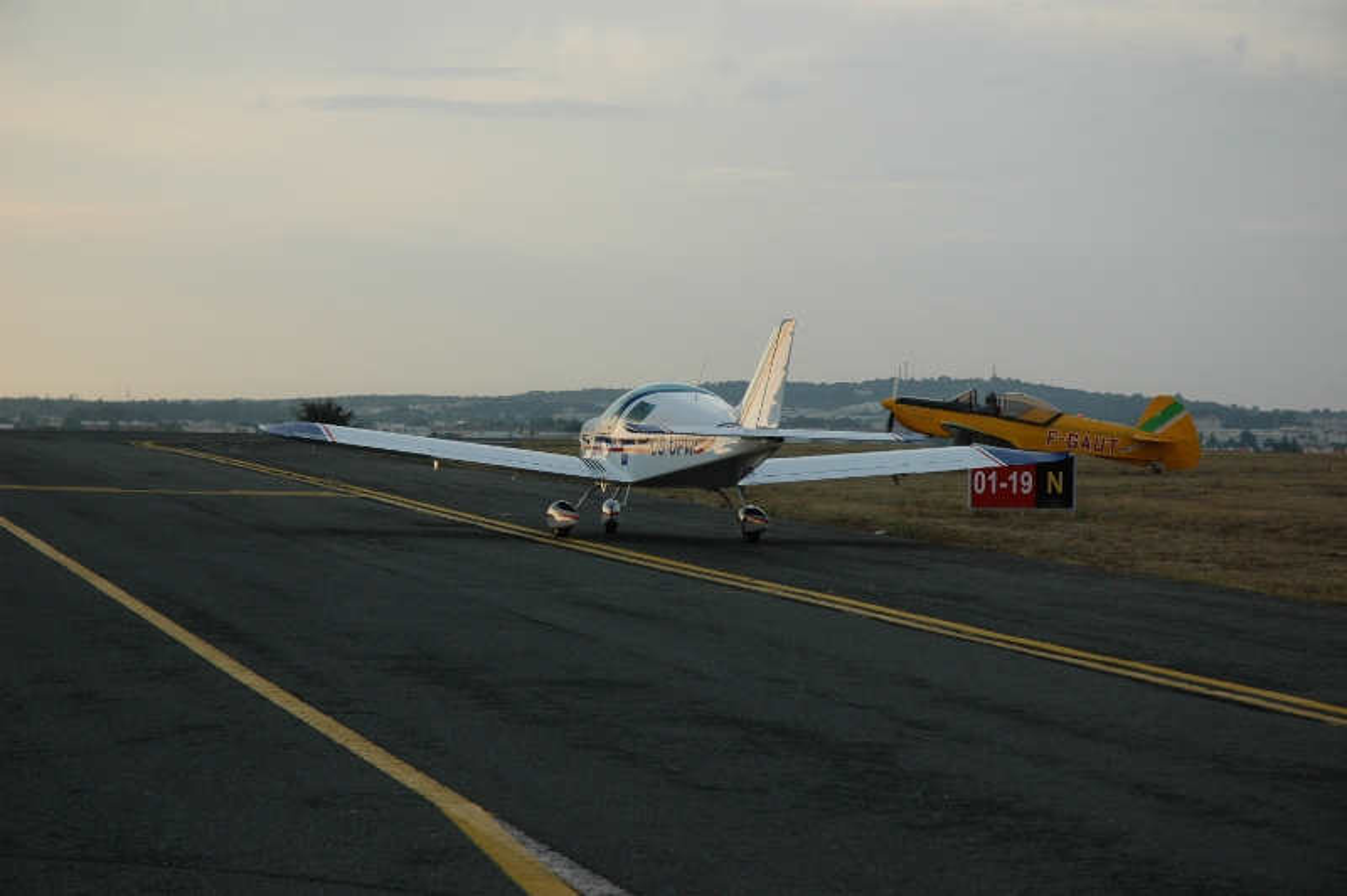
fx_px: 3925
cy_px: 448
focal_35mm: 105
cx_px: 674
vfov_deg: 13.0
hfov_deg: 19.5
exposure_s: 1/160
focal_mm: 70
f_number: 7.1
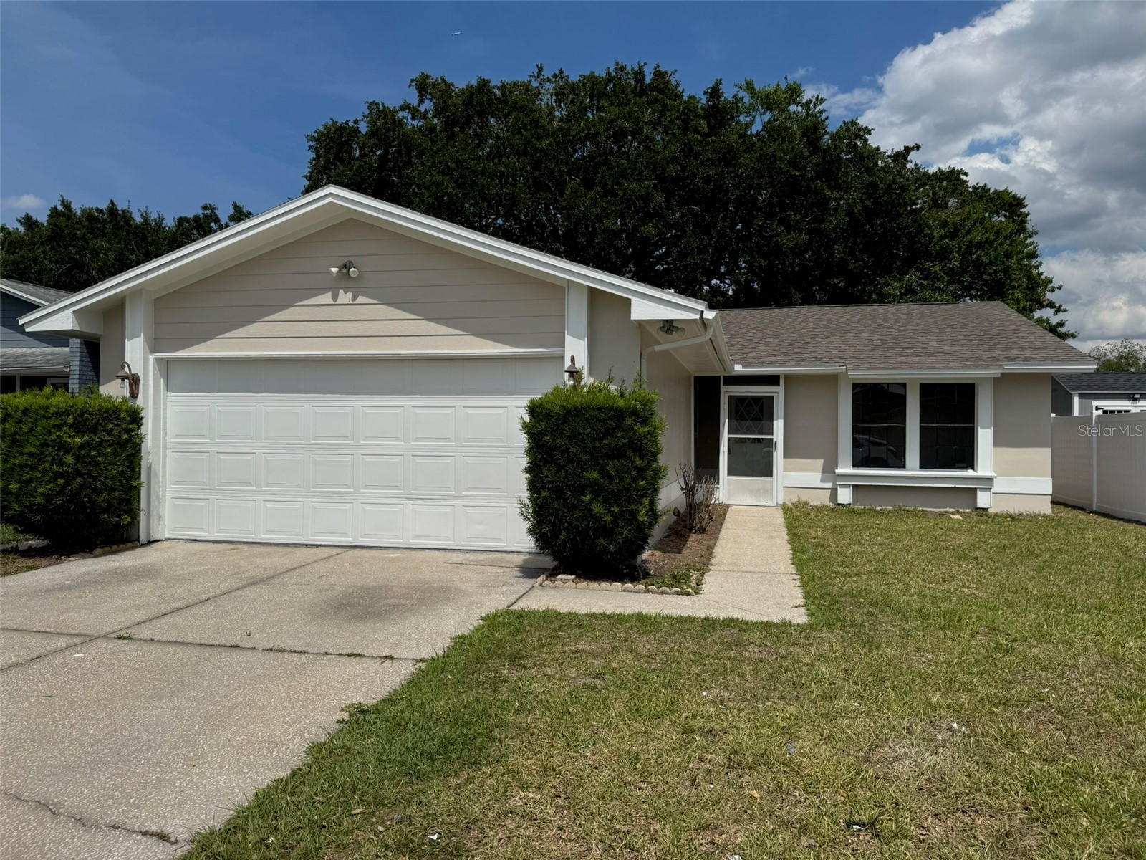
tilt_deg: +0.9
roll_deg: -0.8
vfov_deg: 56.8
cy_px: 430
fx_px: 795
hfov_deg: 71.6
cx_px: 573
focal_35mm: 24
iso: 80
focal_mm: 6.76
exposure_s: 1/12346
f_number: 1.78
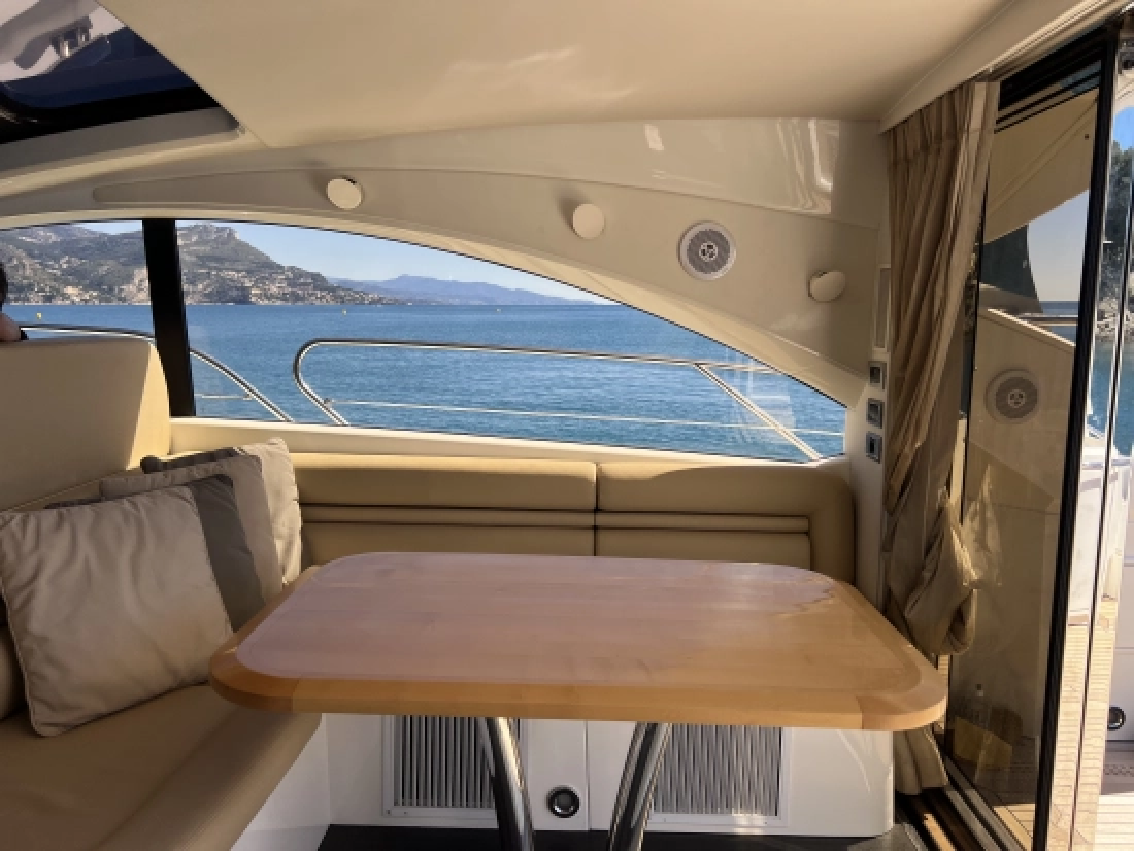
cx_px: 567
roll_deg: +0.1
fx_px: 852
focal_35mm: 26
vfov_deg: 53.1
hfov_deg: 67.3
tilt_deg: -10.8
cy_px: 426
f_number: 1.5
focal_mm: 5.7
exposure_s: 1/1724
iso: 50
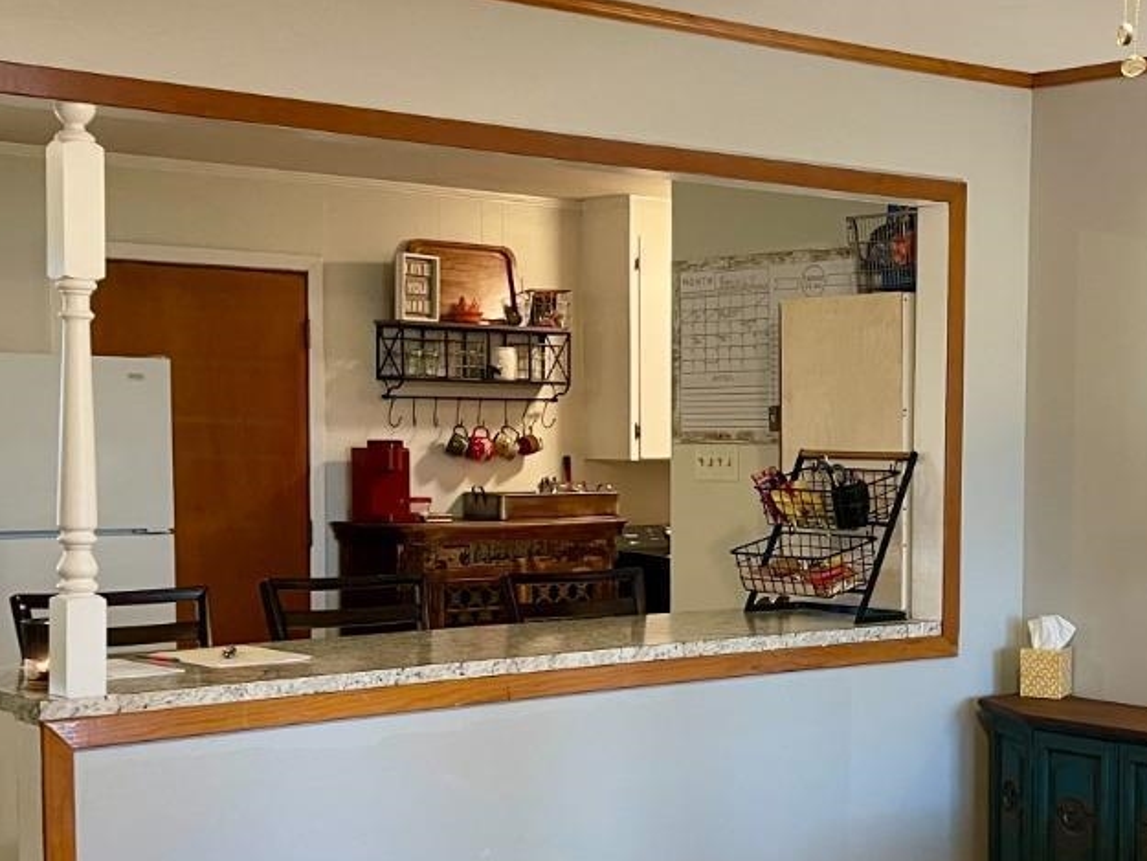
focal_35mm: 60
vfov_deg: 24.3
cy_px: 588
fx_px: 1988
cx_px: 760
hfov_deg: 31.9
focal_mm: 5.1
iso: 250
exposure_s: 1/60
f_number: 1.6
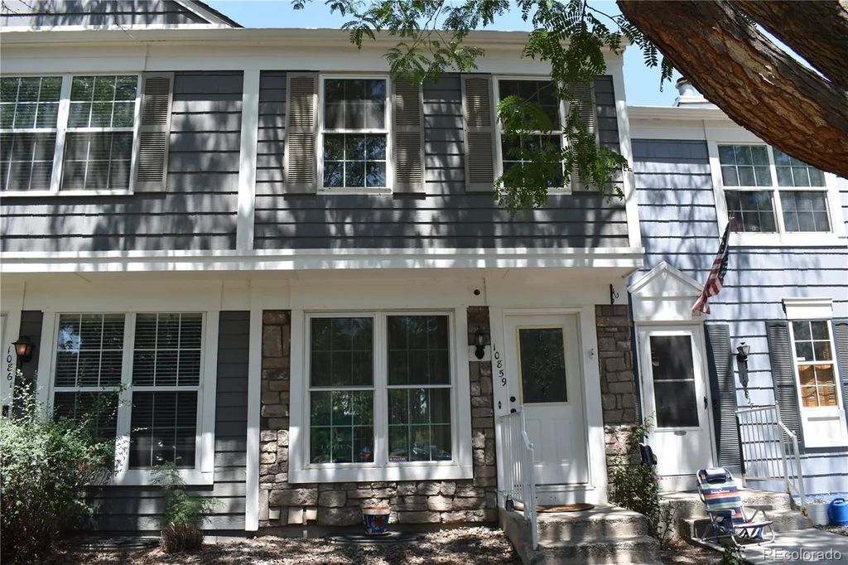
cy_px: 282
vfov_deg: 43.6
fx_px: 706
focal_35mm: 30
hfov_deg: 61.9
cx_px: 424
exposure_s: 1/250
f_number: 7.1
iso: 200
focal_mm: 20
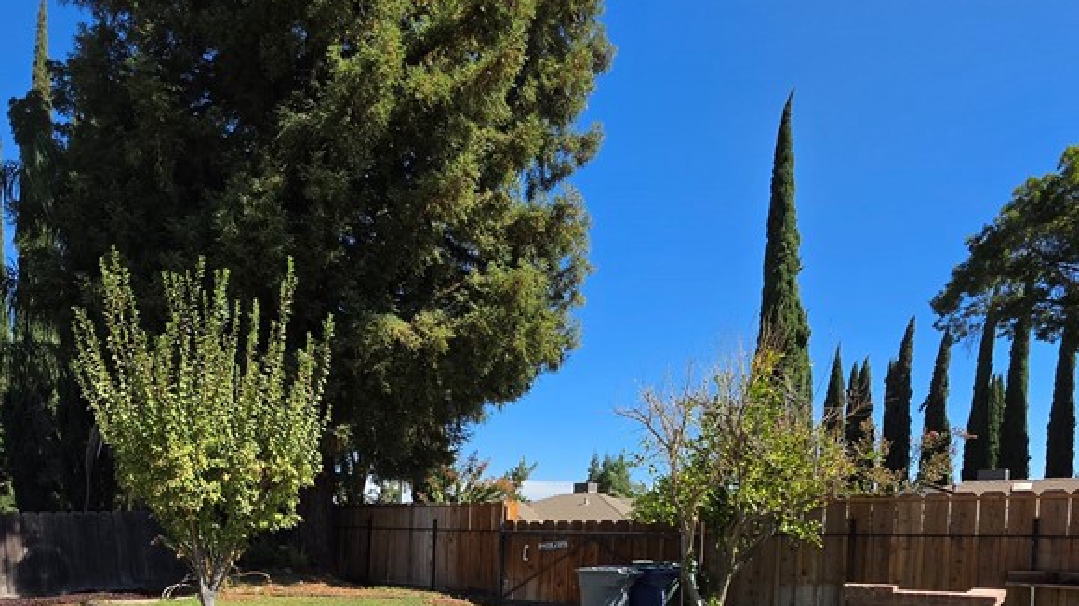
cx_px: 441
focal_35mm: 25
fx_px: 715
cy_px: 586
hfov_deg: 73.4
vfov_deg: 41.0
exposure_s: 1/1525
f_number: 1.9
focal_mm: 2.2
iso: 32
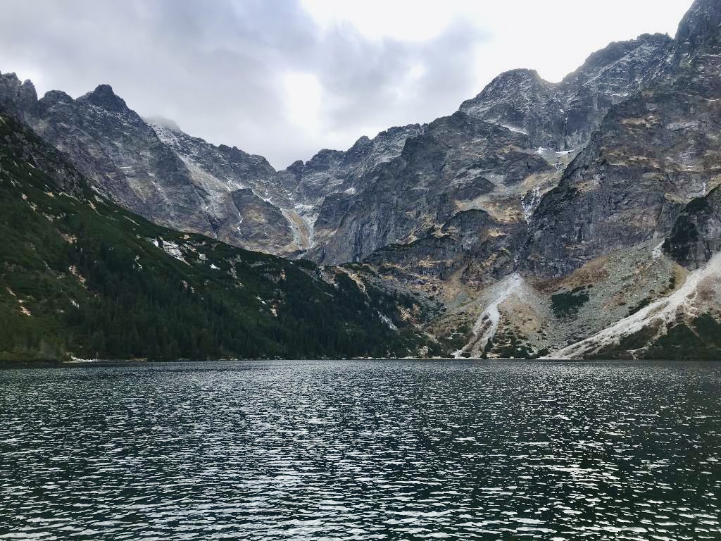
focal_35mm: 28
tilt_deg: +9.1
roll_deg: +0.5
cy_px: 270
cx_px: 360
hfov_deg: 63.4
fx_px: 583
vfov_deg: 49.7
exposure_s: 1/997
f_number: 1.8
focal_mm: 3.99
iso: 20
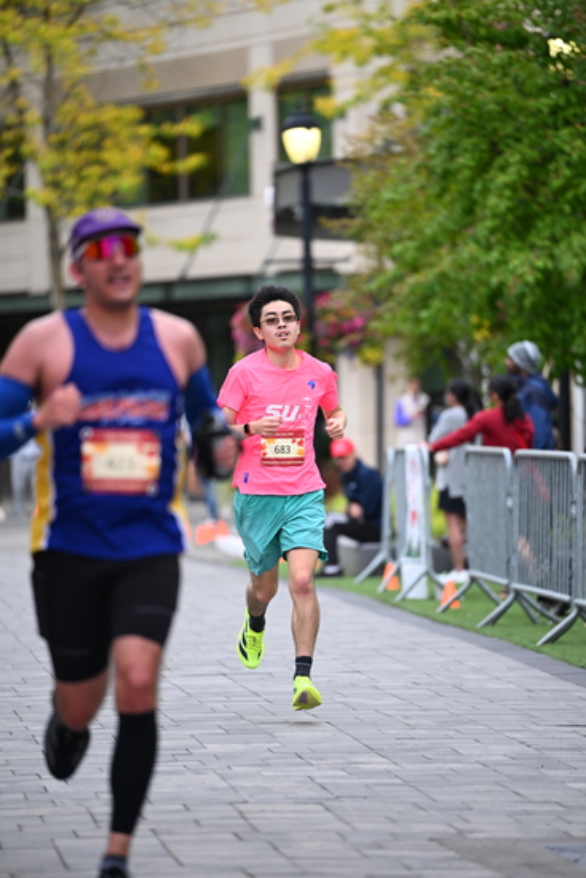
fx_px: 4880
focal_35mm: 200
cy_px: 439
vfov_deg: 10.3
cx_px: 293
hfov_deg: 6.9
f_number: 2.8
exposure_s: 1/1600
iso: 1000
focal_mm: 200
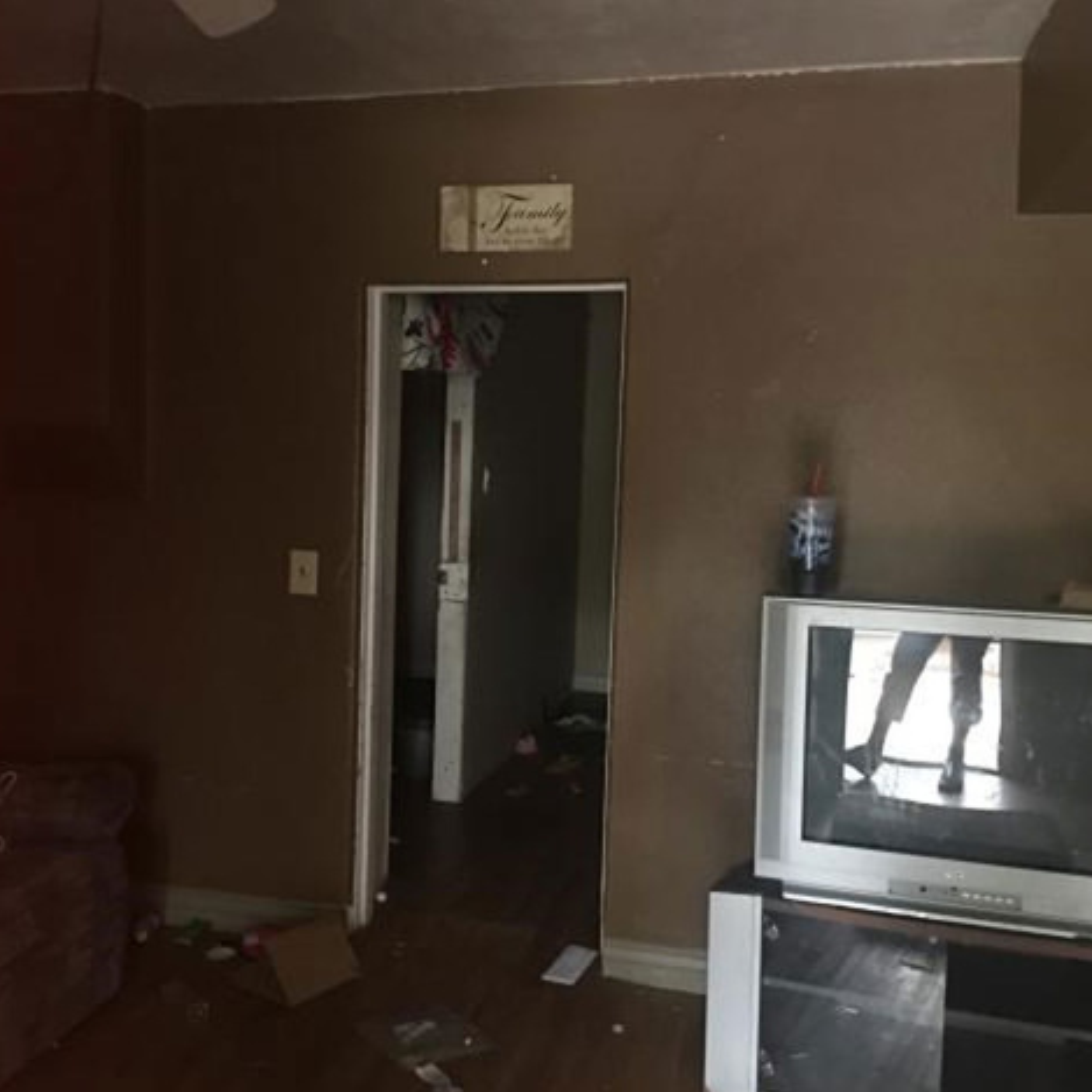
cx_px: 501
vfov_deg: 47.2
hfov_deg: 47.2
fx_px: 1249
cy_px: 556
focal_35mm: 35
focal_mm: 4.15
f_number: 2.2
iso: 80
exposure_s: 1/4
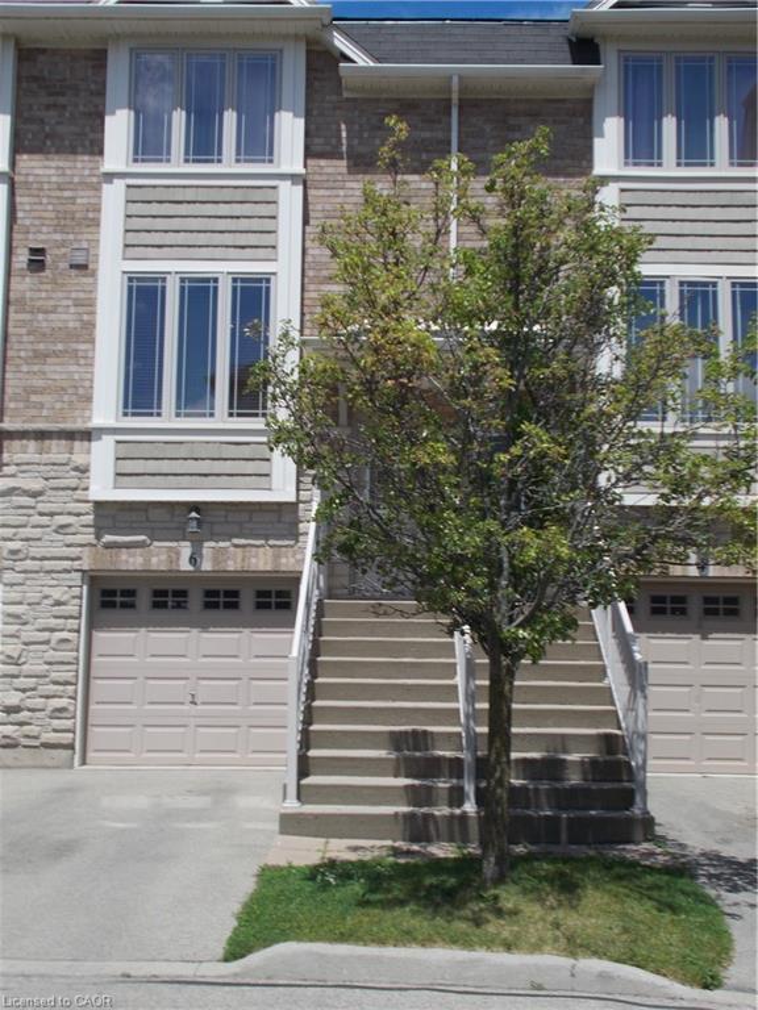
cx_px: 379
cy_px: 505
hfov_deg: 36.8
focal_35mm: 39
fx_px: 1139
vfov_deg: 47.9
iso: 80
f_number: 9.8
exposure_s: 1/125
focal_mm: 6.9
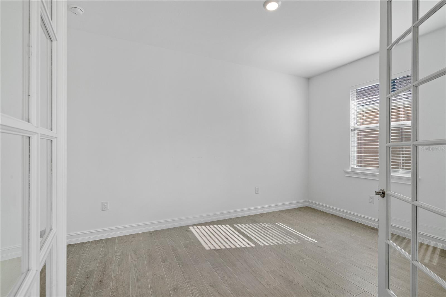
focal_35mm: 16
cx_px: 223
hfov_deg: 96.7
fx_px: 198
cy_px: 148
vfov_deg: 73.7
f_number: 9.5
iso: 640
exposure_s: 1/90
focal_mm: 16
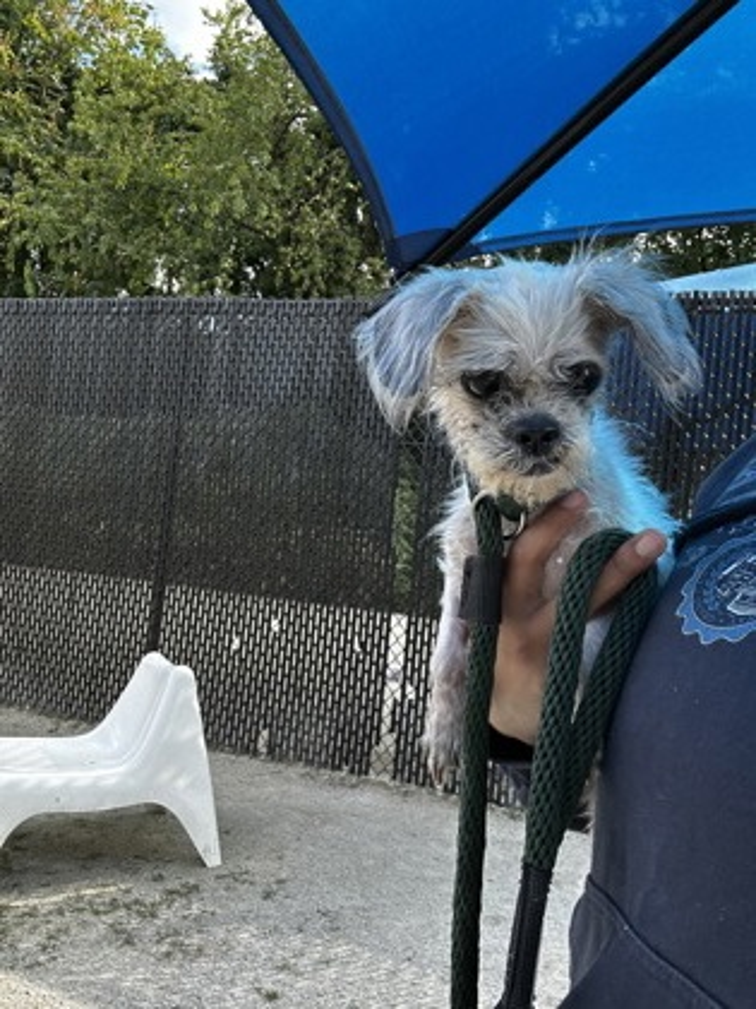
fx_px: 874
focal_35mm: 30
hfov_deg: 46.8
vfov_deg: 60.0
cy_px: 504
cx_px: 378
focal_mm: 2.69
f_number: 1.9
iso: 25
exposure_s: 1/121
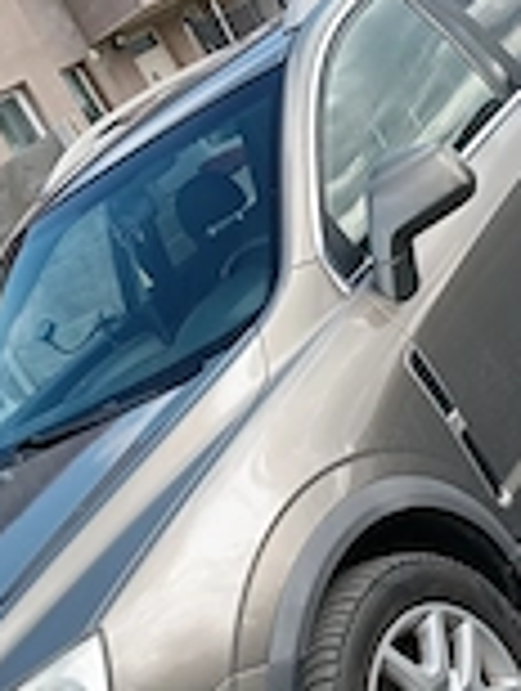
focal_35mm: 70
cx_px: 283
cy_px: 485
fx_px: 1401
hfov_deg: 21.1
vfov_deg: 27.5
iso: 100
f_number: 2.4
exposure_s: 1/221
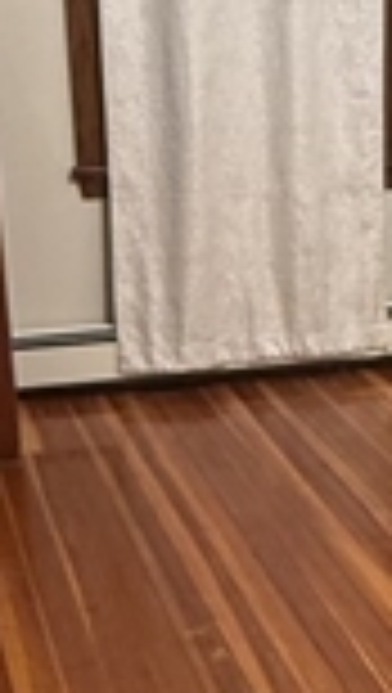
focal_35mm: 76
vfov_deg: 27.7
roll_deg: -2.0
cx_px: 541
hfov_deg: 15.1
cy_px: 459
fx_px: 1400
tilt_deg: -19.9
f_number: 2.2
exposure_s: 1/60
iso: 320
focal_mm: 2.22
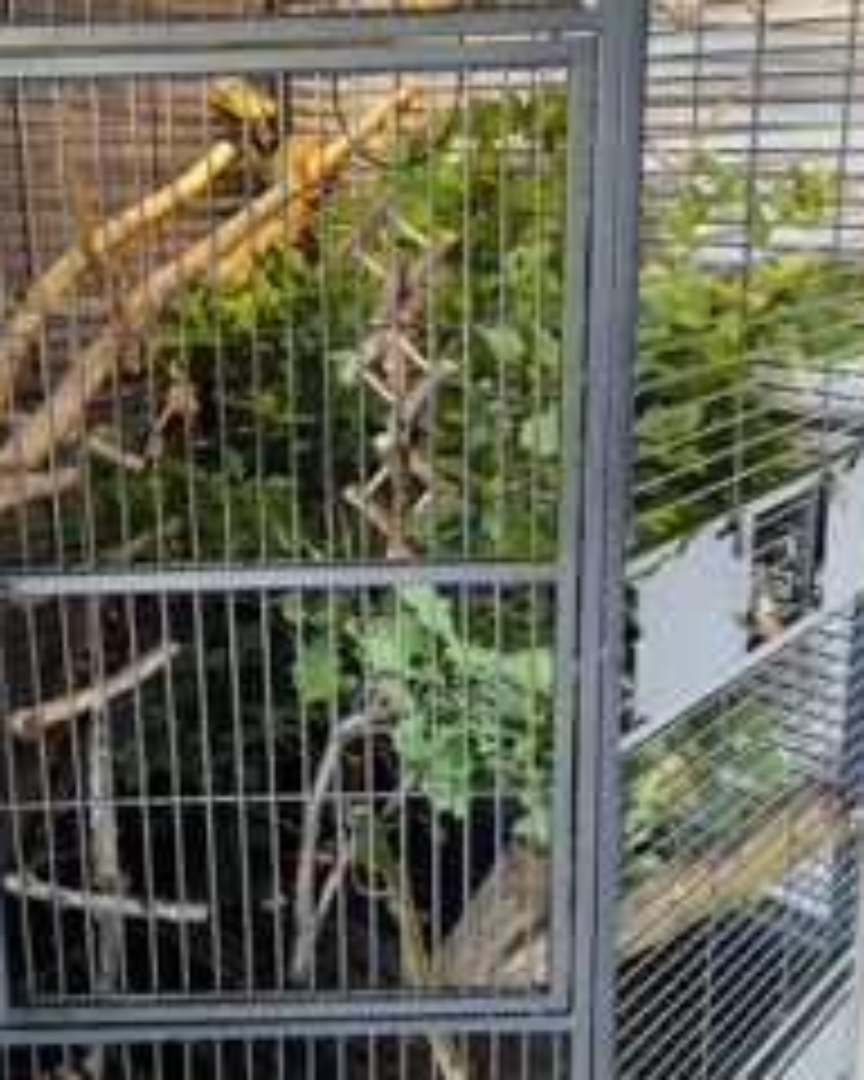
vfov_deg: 46.6
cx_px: 306
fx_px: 1247
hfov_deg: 37.9
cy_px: 432
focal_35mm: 39
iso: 250
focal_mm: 6.92
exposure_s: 1/50
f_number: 1.9
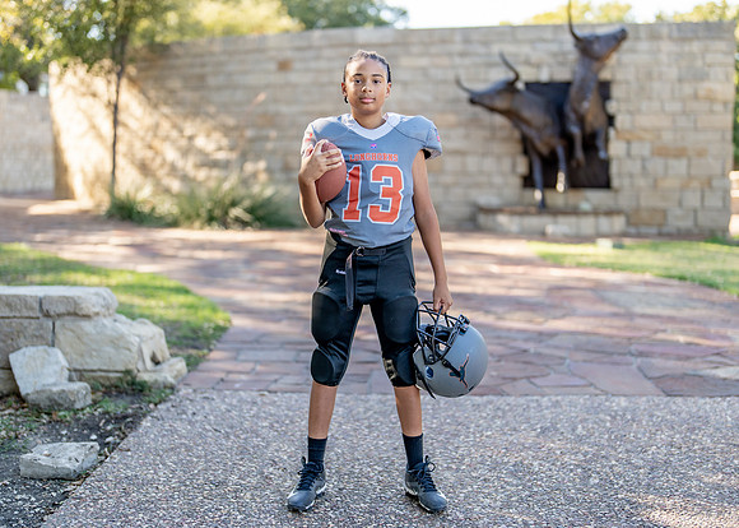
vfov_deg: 24.7
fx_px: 1204
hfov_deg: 34.1
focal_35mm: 57
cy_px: 281
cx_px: 381
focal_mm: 50
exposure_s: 1/800
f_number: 1.2
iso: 100
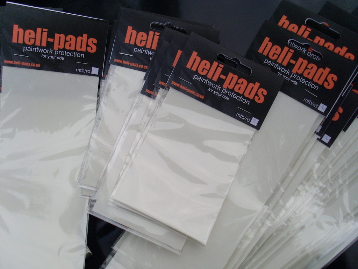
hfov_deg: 49.0
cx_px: 179
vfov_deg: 37.7
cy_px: 134
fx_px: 393
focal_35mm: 38
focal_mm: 6.3
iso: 80
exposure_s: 1/90
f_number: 7.7
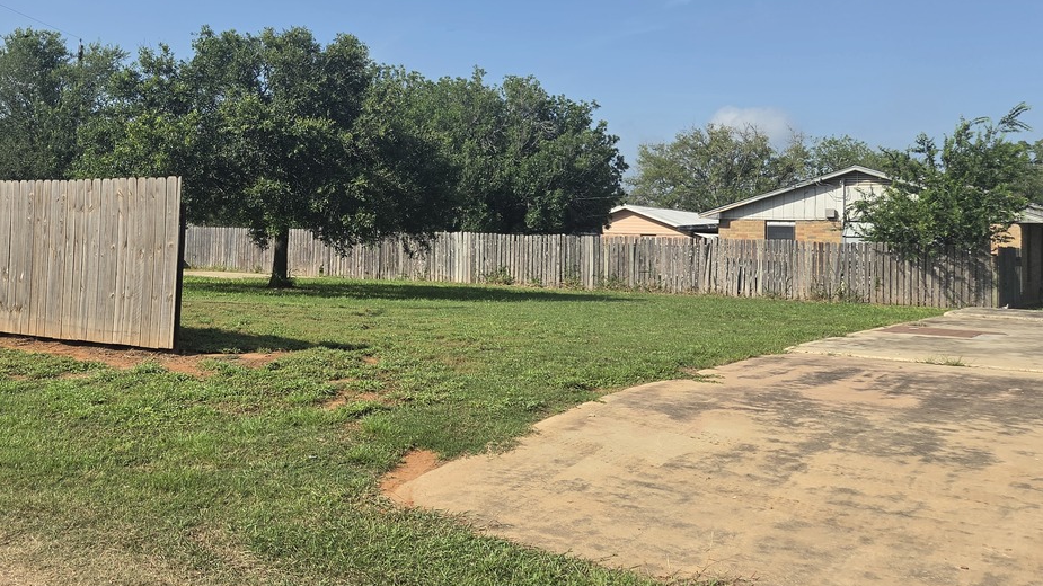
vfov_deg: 30.1
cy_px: 180
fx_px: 1078
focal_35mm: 39
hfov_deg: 50.2
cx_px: 304
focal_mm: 5.4
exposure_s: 1/5002
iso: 80
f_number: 1.8
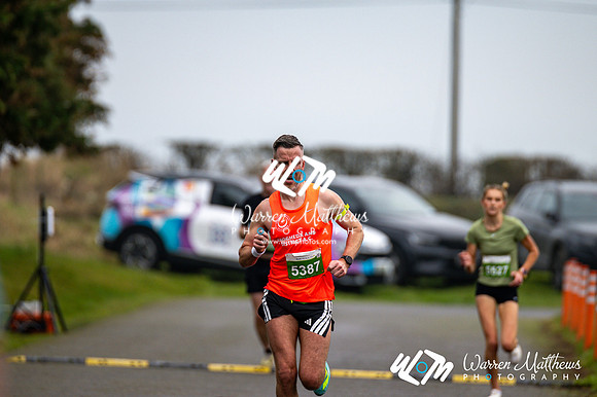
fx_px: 7458
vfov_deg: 3.1
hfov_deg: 4.6
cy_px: 198
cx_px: 298
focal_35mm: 450
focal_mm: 300
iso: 280
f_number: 2.8
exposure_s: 1/1600
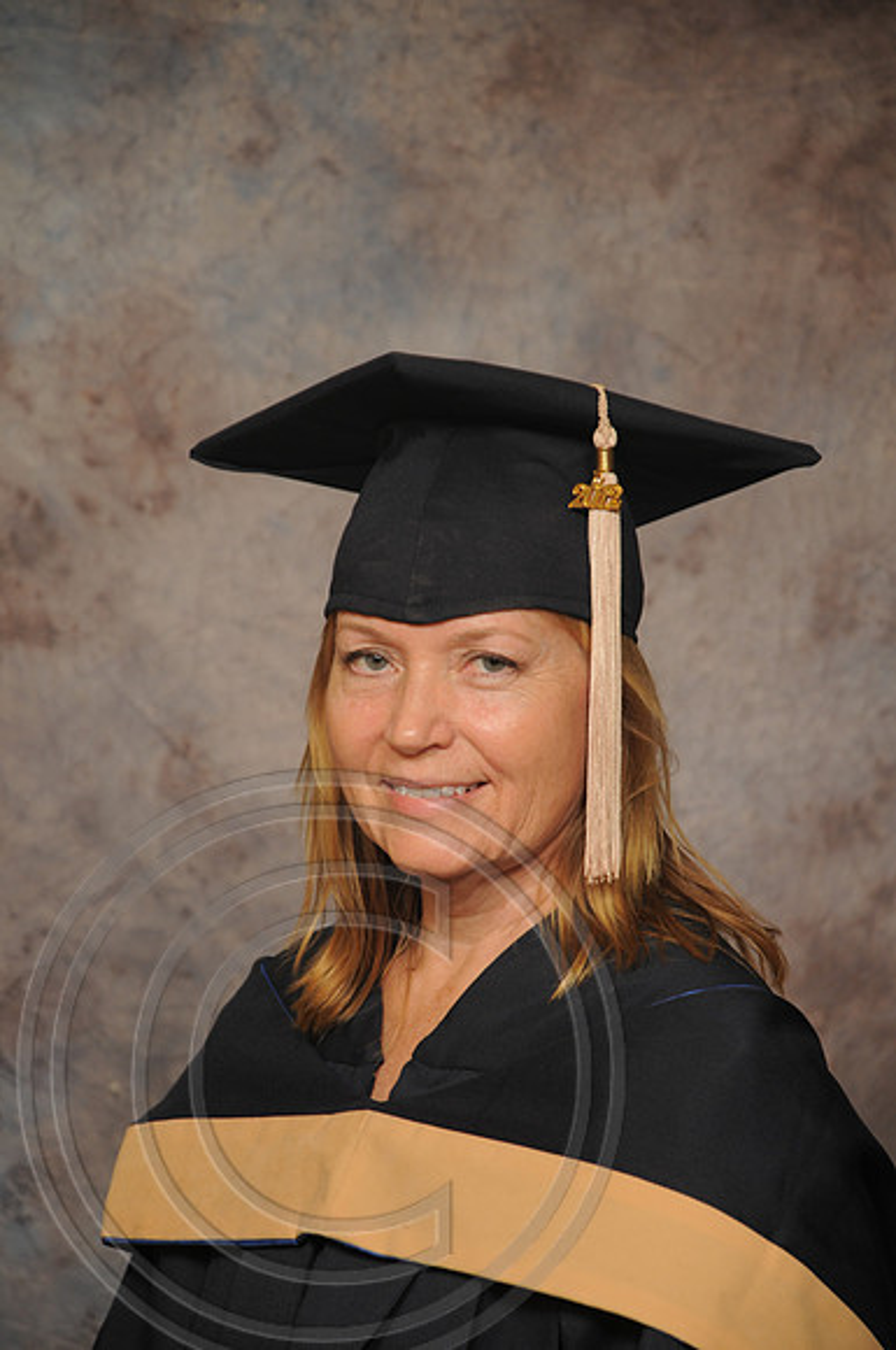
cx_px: 448
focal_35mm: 168
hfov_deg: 8.1
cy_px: 675
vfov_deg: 12.2
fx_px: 6290
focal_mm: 112
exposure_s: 1/60
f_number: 5.6
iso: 200
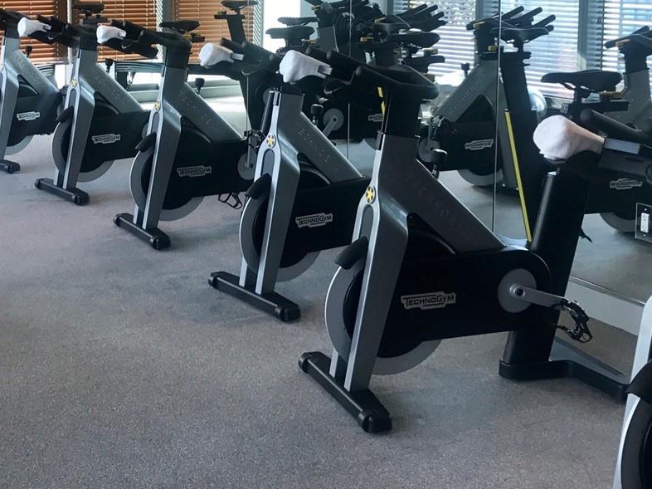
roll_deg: +0.2
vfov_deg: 25.1
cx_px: 179
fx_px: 1073
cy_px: 76
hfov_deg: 33.3
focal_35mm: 57
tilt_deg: -6.7
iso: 25
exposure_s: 1/60
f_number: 1.8
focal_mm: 3.99
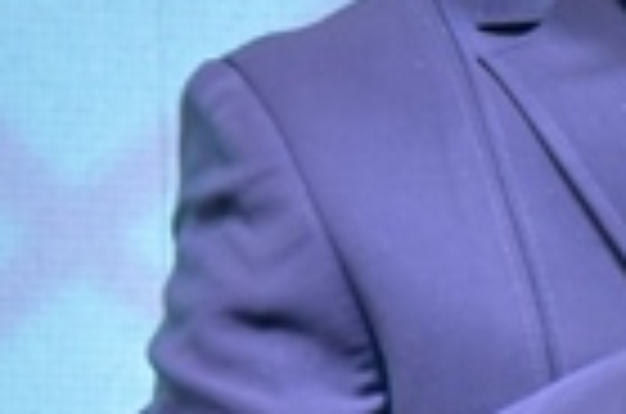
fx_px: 8501
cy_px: 56
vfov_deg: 2.8
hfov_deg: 4.2
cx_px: 865
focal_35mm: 490
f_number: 5
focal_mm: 85
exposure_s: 1/60
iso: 1000
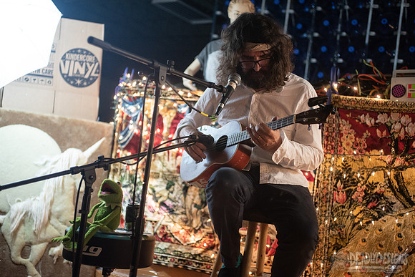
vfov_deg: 23.4
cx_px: 208
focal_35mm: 58
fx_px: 669
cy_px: 138
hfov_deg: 34.5
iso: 2500
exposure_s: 1/60
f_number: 2.8
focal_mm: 58
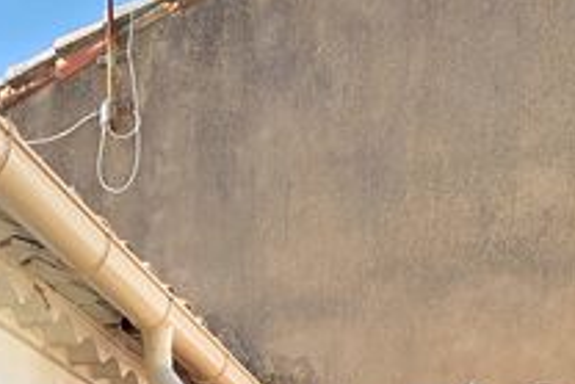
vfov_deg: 13.8
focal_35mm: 65
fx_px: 1039
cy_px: 959
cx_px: 160
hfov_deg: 30.5
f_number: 1.9
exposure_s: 1/516
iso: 40
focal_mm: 2.2
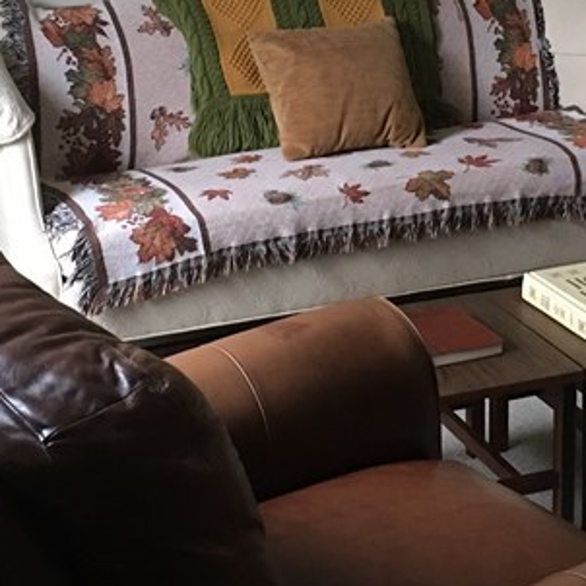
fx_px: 1666
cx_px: 390
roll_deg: +1.0
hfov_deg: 19.9
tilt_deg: -13.3
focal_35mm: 87
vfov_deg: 19.7
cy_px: 114
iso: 100
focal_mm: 4.15
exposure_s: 1/10
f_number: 2.2
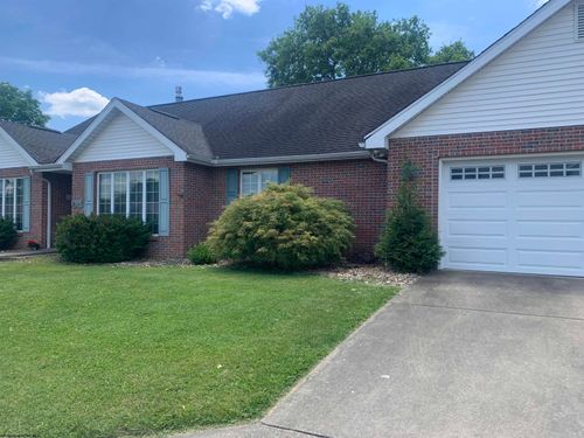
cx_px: 292
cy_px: 219
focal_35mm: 26
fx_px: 439
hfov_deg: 67.3
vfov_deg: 53.1
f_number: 1.8
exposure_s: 1/928
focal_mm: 4.25
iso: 25
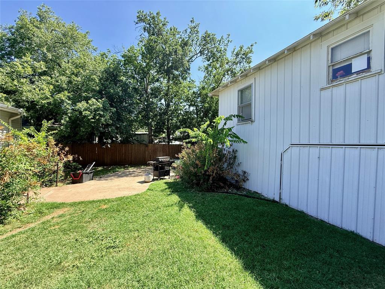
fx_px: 156
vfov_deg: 85.7
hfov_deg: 102.1
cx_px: 192
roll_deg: -0.8
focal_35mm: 14
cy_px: 144
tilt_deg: +0.0
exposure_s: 1/421
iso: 50
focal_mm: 2.22
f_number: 2.2
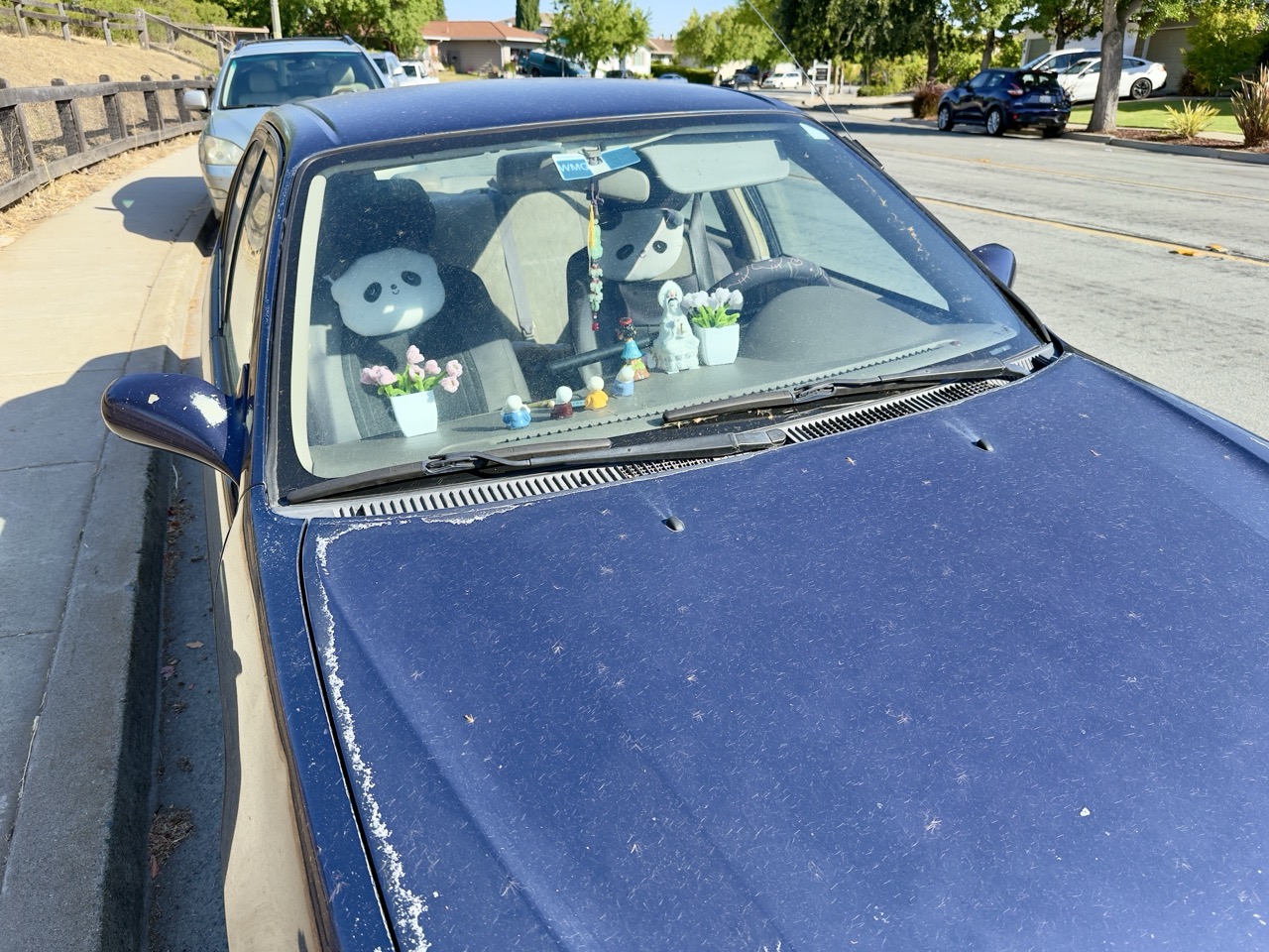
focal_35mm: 24
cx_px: 634
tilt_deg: -24.0
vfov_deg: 56.8
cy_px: 476
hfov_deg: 71.6
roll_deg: -0.7
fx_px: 880
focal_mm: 6.76
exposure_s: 1/1812
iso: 80
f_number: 1.78
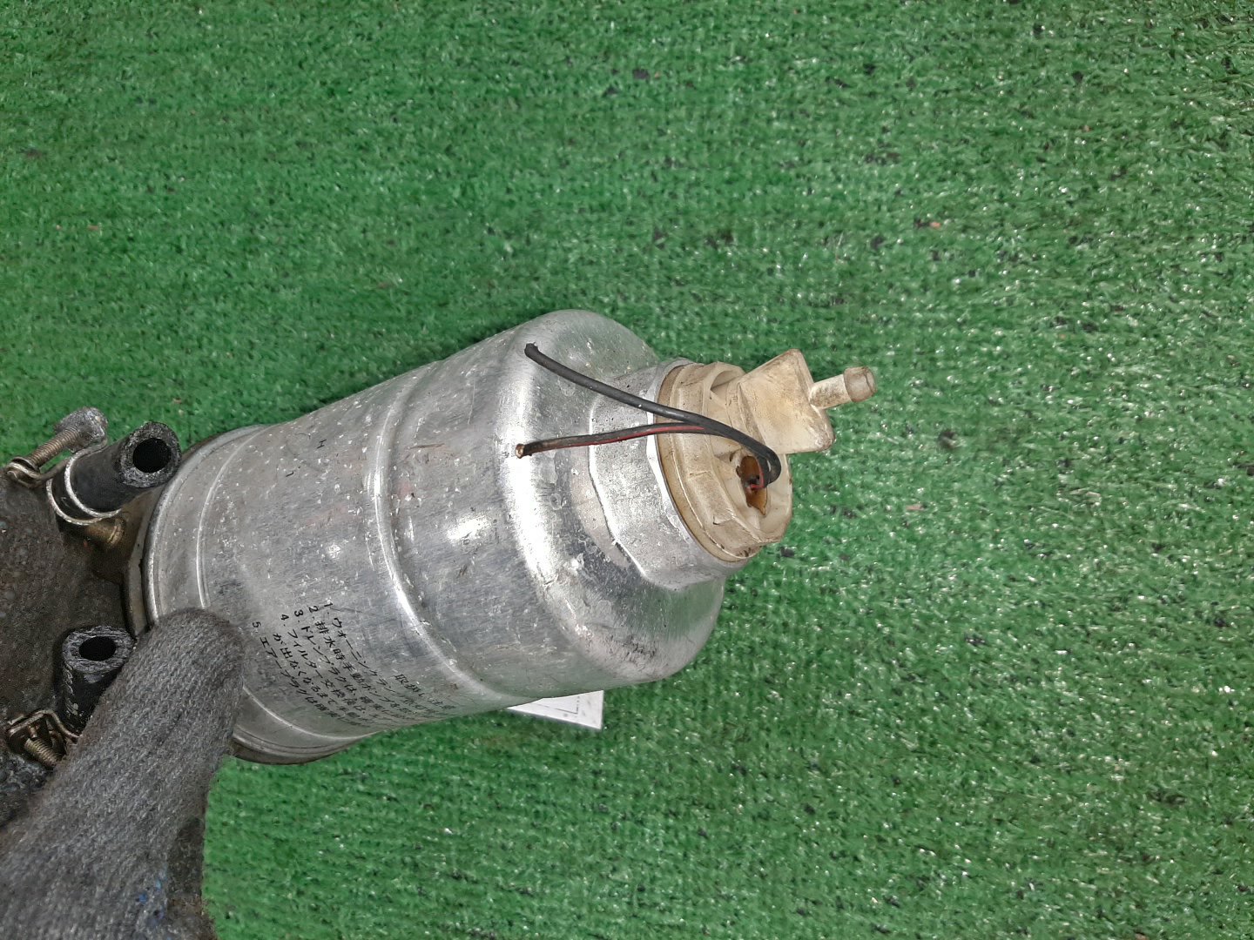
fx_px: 942
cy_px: 470
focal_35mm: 26
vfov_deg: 53.1
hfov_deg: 67.3
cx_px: 627
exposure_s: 1/50
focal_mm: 3.93
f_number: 1.7
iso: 120
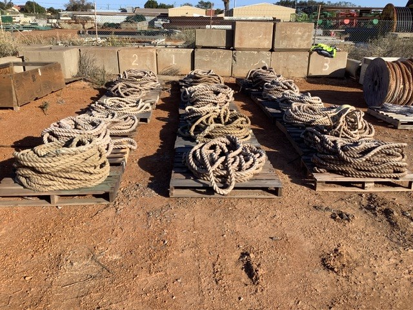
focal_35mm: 31
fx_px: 370
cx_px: 206
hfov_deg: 58.4
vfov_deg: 45.4
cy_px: 155
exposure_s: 1/1199
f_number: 2.4
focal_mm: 3.3
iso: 25
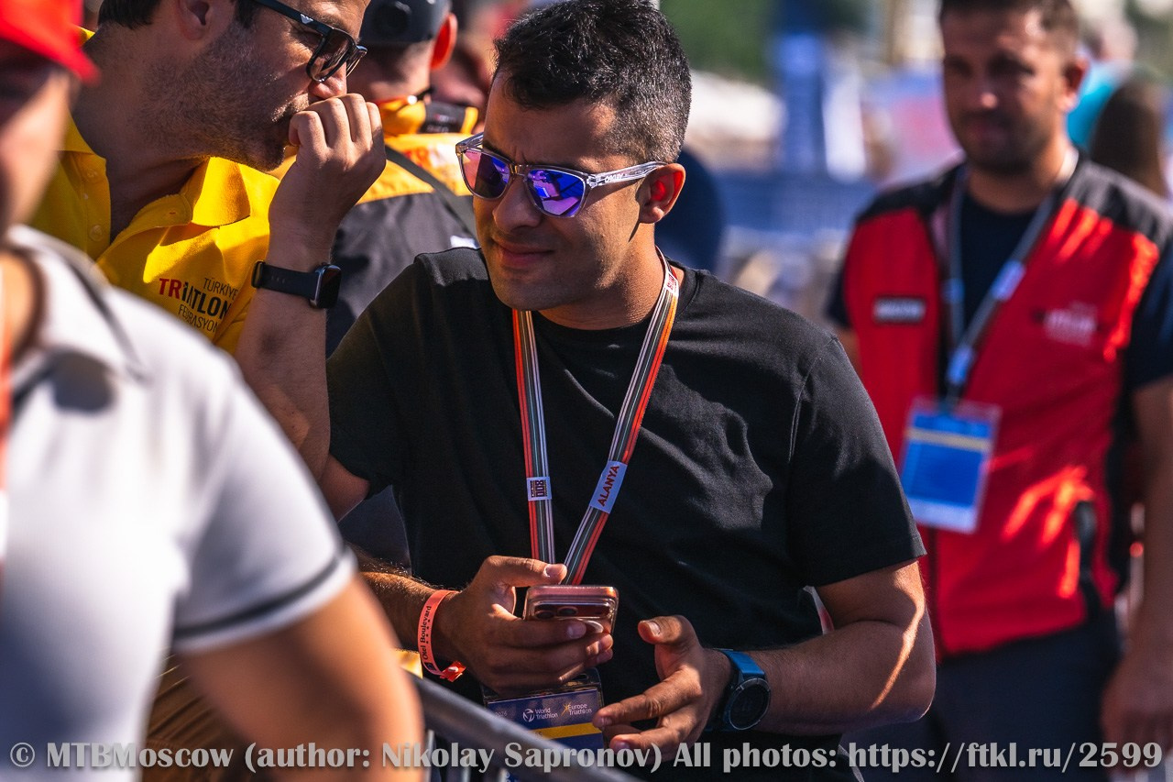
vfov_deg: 6.1
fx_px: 7330
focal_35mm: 225
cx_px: 586
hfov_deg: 9.1
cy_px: 391
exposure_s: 1/5000
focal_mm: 150
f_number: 4
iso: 320
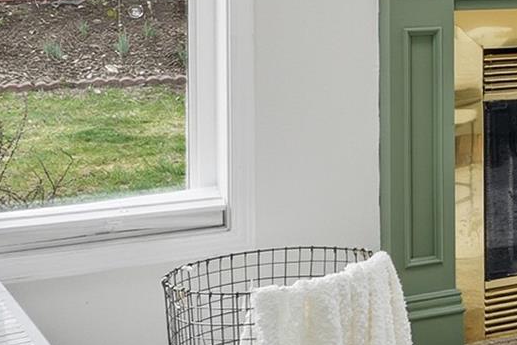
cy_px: -76
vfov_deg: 14.0
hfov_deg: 16.9
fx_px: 1365
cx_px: 988
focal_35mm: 95
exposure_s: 1/80
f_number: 8
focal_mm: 16
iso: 100
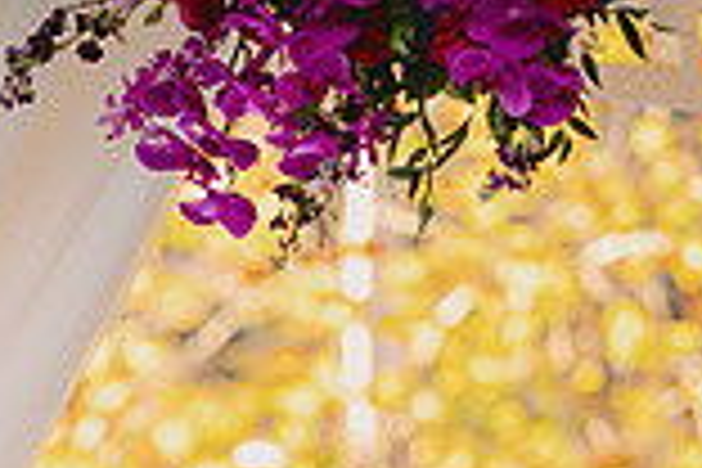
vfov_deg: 2.1
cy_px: 857
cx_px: 176
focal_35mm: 642
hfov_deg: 3.2
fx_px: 12518
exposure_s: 1/320
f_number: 3.2
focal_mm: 173
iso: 800
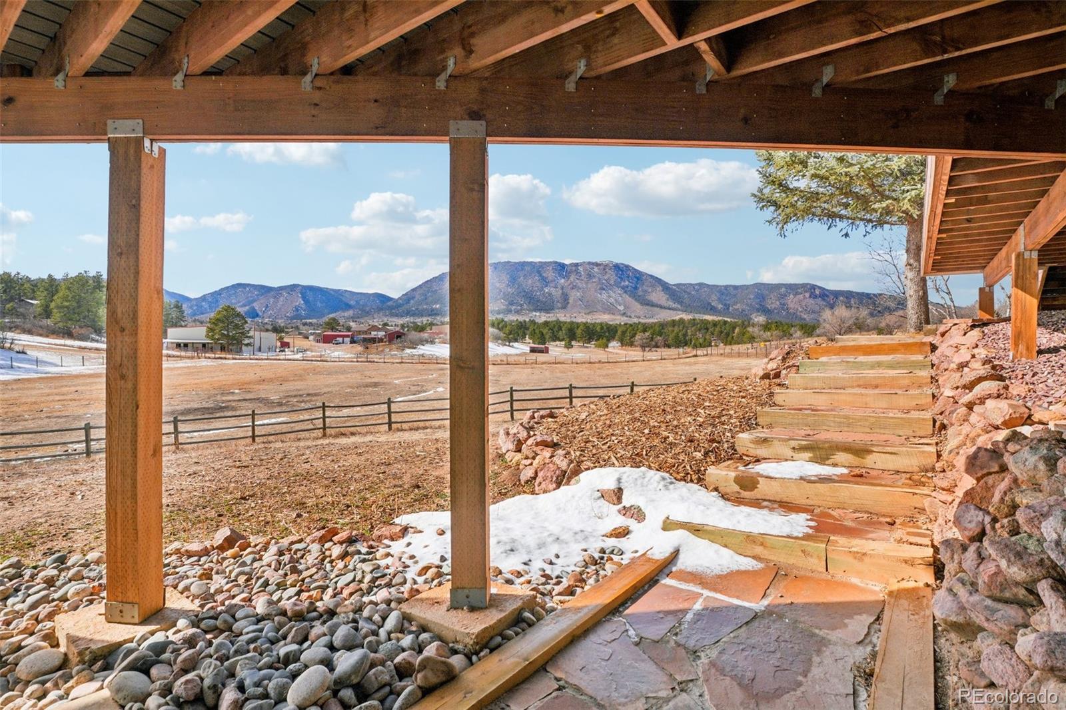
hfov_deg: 95.0
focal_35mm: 16
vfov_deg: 72.0
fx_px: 488
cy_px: 355
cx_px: 533
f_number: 8
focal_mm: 11
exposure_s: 1/750
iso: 100
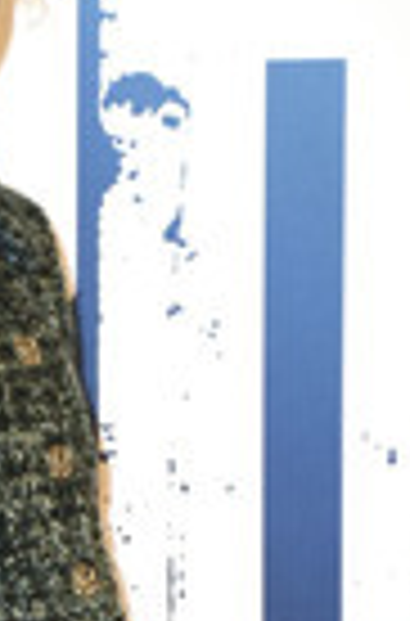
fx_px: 4957
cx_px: -144
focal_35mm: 288
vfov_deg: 7.2
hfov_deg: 4.7
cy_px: 508
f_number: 6.3
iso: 640
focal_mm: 66
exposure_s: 1/160
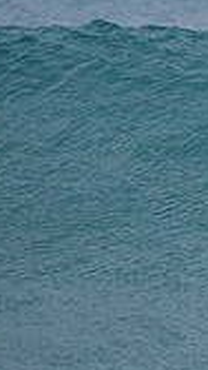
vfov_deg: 1.0
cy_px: 156
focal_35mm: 2227
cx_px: 613
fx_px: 21825
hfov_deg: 0.5
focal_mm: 500
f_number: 5.6
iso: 720
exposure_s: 1/2000
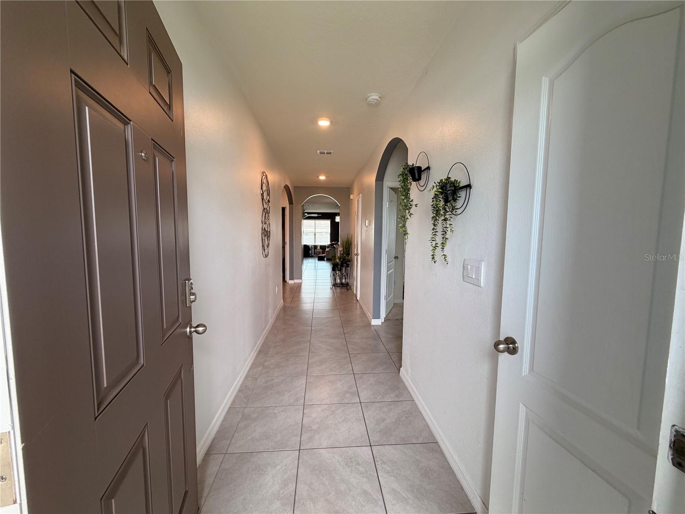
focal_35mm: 14
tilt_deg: -5.1
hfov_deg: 102.1
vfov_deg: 85.7
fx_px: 277
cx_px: 342
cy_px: 257
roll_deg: +0.1
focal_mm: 2.22
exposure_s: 1/120
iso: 125
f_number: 2.2
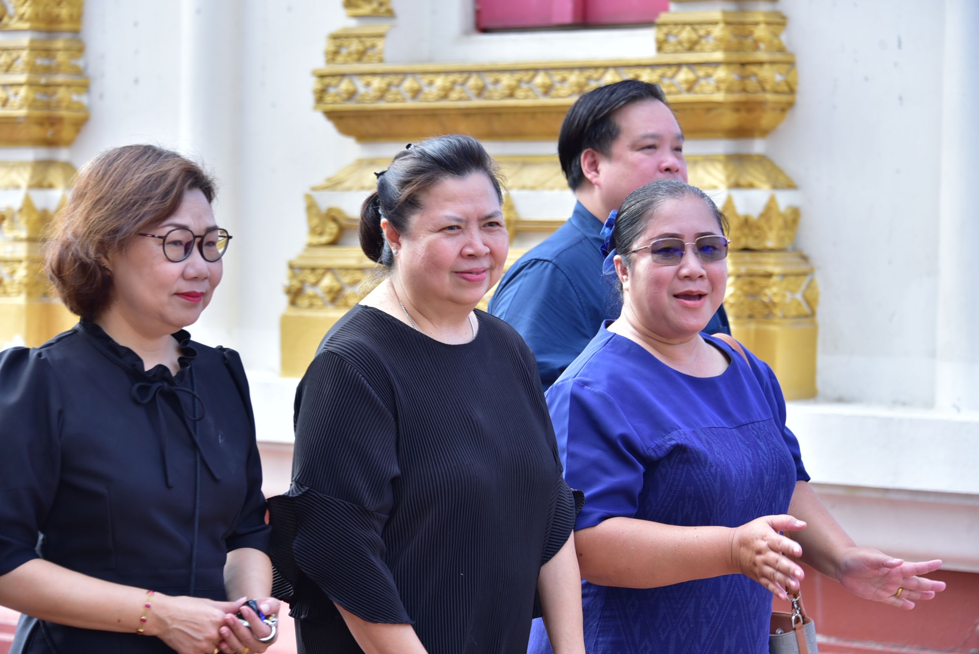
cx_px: 490
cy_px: 327
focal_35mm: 122
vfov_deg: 11.2
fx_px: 3319
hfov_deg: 16.8
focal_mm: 122
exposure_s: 1/160
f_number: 6.3
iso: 250
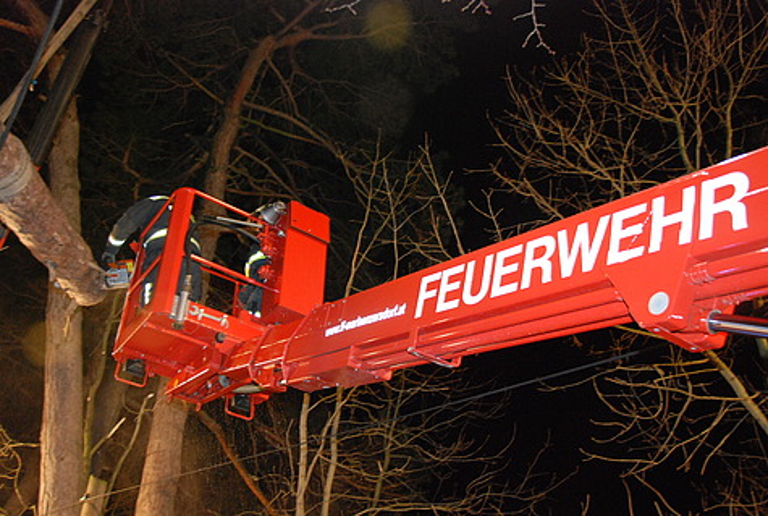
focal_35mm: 39
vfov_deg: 34.4
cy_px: 258
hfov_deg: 49.5
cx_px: 384
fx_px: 834
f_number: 4
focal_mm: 26
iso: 1250
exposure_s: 1/20
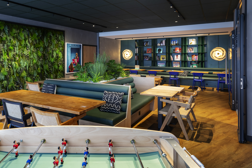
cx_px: 93
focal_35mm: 27
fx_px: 189
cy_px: 82
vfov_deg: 47.9
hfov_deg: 66.3
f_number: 5
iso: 64
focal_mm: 21
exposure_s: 1/1.25
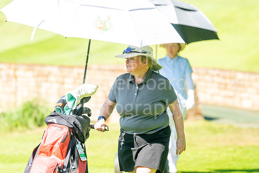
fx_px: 3236
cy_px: 86
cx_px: 130
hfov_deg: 4.6
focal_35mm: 450
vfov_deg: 3.1
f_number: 5
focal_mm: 300
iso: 320
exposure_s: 1/1250
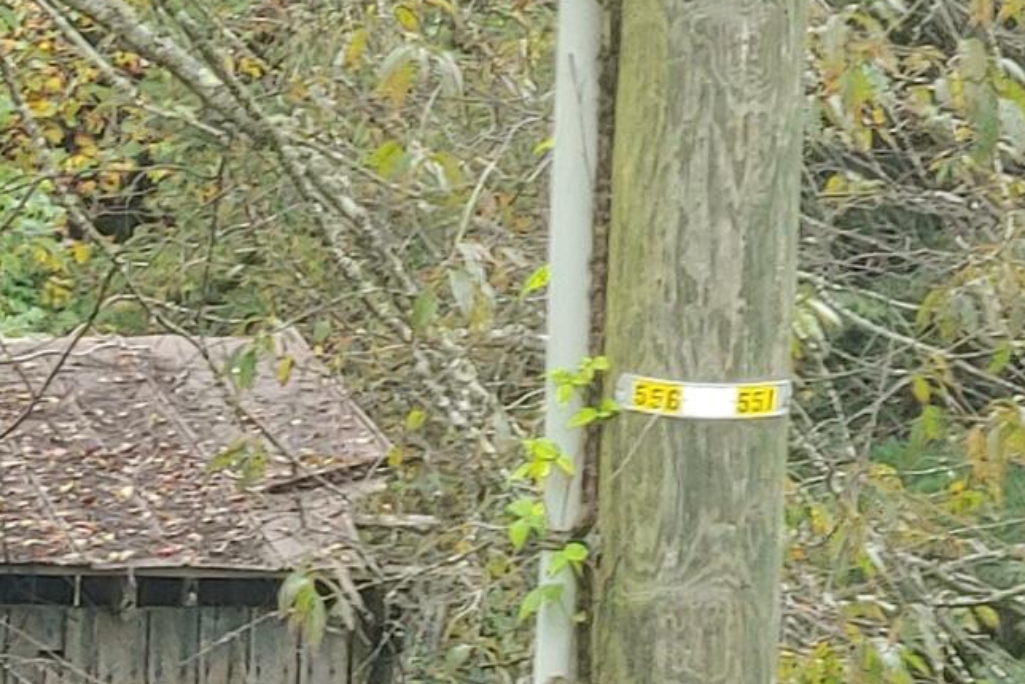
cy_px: 600
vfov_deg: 5.0
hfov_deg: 7.3
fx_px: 7861
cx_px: -750
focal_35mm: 276
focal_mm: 5.88
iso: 50
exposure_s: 1/120
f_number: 2.4
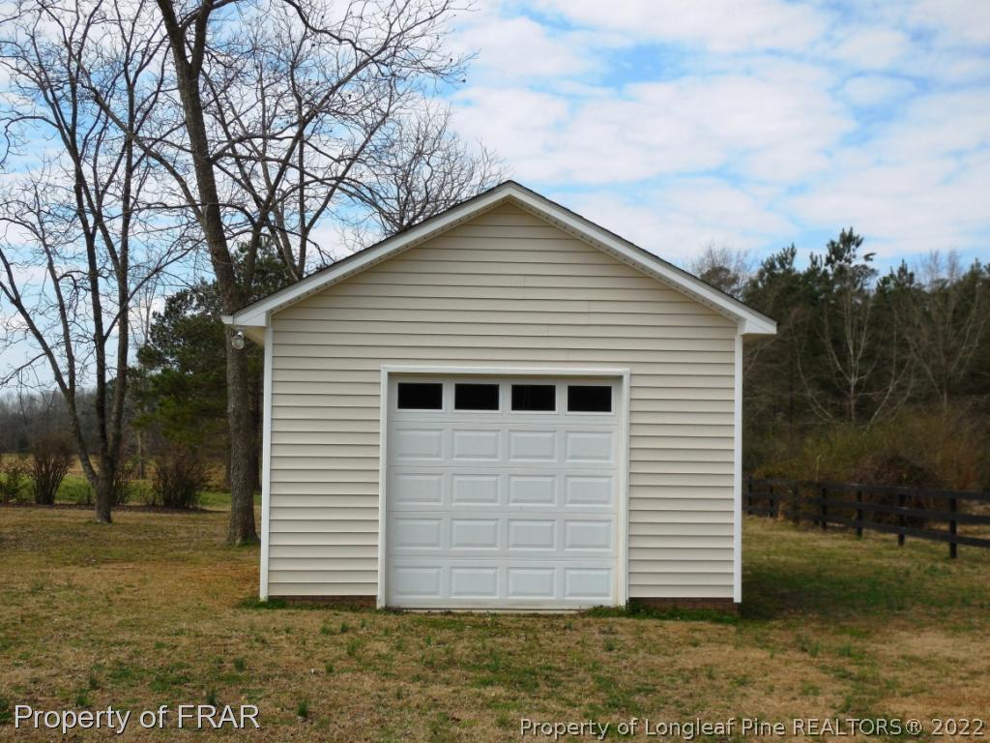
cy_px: 372
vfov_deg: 31.5
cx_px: 495
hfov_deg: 41.2
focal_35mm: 46
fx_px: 1316
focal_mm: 8.2
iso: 125
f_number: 3.8
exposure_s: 1/1600
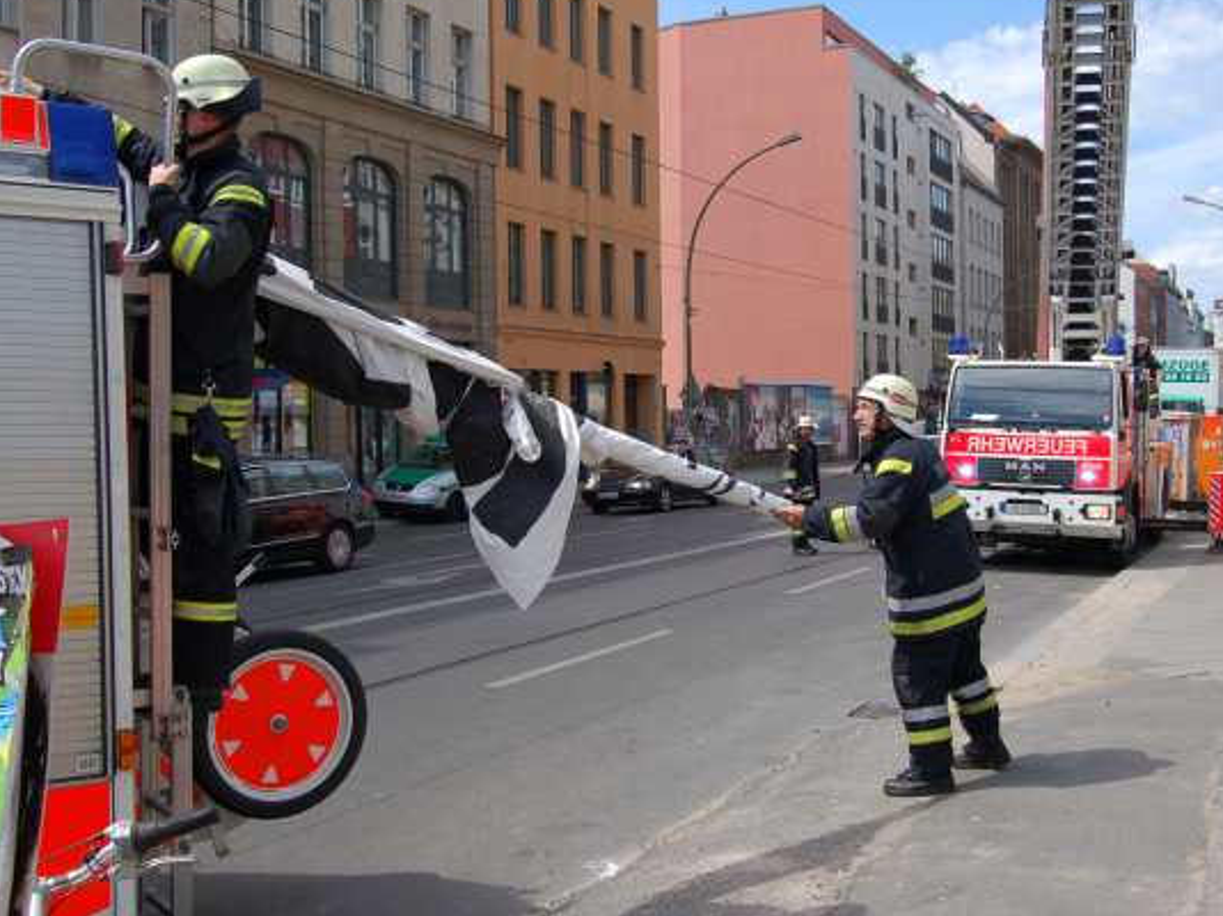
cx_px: 689
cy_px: 439
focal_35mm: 42
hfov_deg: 45.1
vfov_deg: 34.6
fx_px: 1469
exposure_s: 1/320
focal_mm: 23
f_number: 9
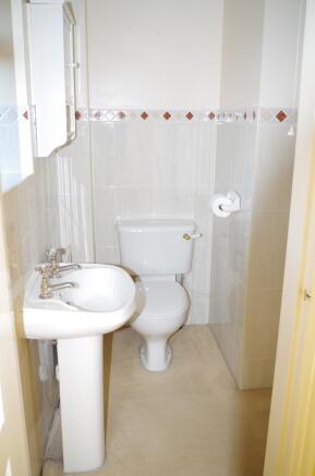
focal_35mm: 31
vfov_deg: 60.4
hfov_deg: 42.1
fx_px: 409
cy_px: 238
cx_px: 158
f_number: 4
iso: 400
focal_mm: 21.25
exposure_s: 1/80
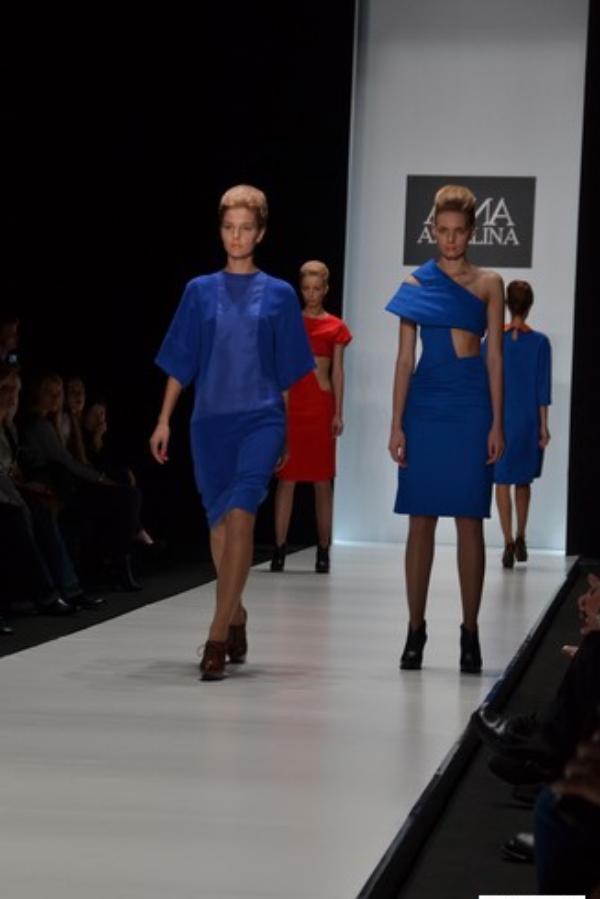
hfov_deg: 13.2
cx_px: 285
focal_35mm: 104
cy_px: 472
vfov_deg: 19.7
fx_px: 2586
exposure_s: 1/200
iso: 800
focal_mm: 65
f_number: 6.3
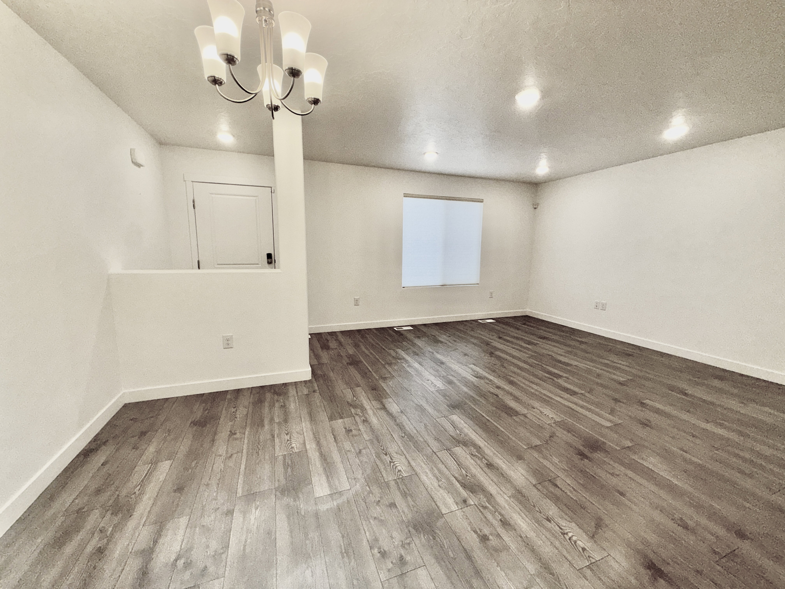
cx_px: 392
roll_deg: -0.1
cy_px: 294
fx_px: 317
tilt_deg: -8.6
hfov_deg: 102.1
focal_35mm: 14
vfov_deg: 85.7
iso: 32
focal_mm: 2.22
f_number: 2.2
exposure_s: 1/122
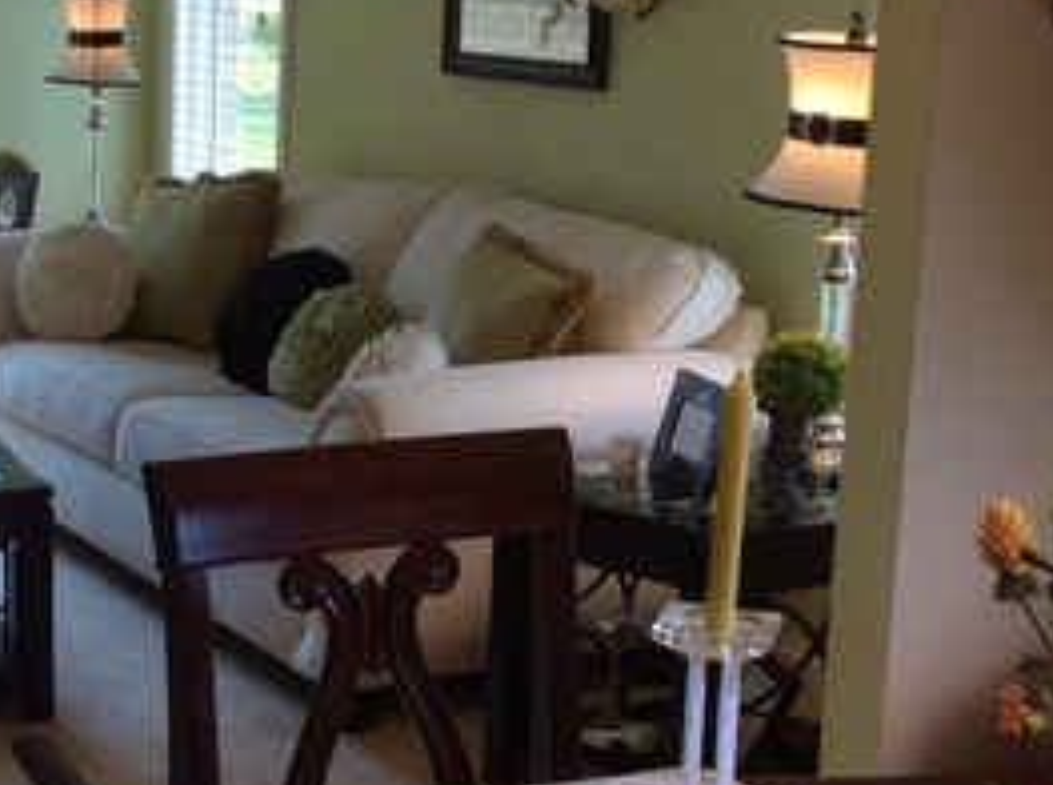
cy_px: 392
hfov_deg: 24.4
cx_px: 108
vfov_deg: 18.8
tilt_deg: -12.2
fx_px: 2367
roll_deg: -0.7
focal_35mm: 78
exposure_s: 1/40
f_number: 2.4
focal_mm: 3.3
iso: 32
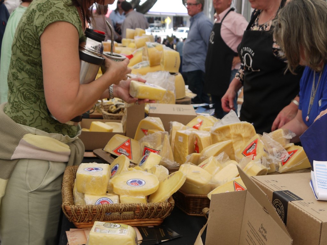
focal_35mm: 34
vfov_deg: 41.8
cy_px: 122
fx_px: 321
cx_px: 164
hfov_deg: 54.0
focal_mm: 17
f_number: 5
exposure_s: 1/125
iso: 100
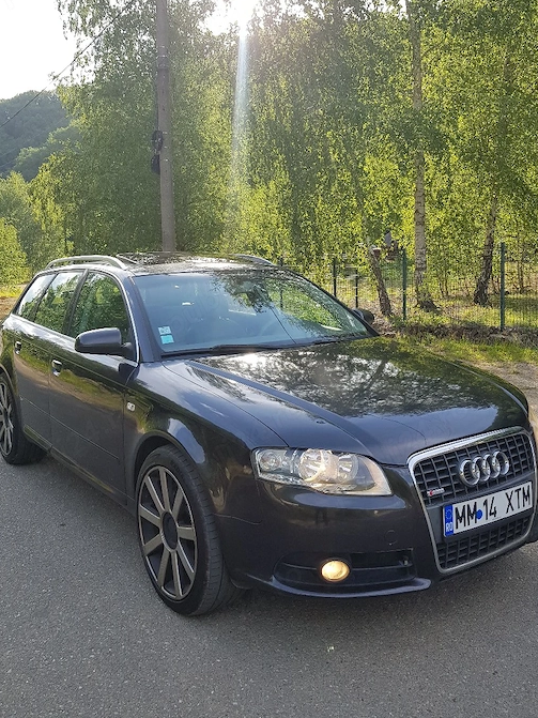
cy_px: 309
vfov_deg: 58.1
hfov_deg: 45.4
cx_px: 276
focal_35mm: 31
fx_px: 643
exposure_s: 1/556
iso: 40
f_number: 1.7
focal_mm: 4.2
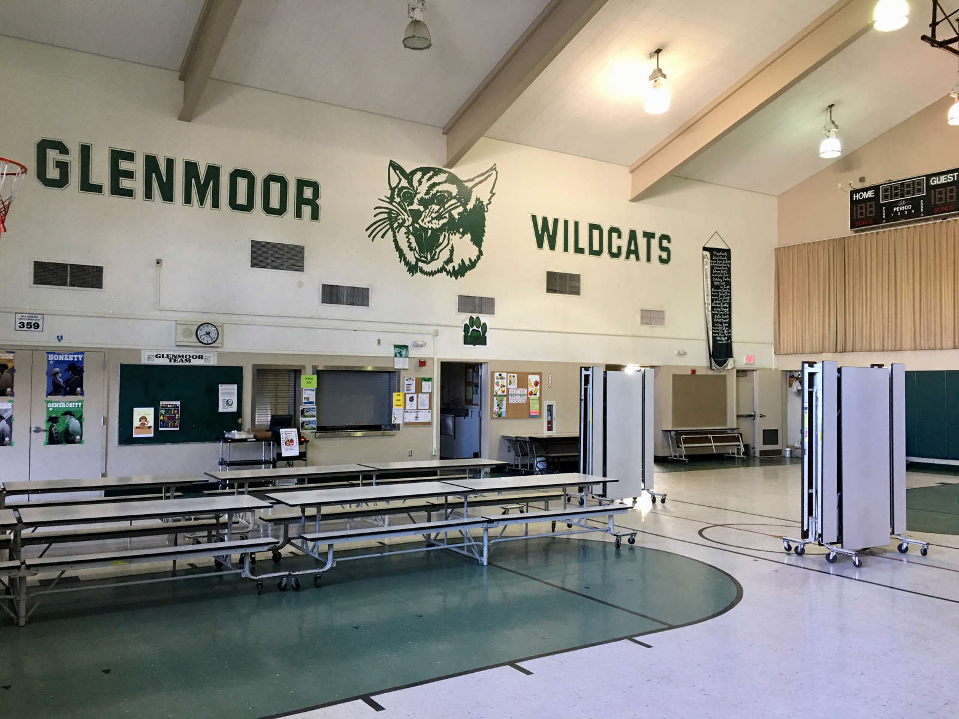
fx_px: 803
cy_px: 360
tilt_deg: +4.1
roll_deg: -0.3
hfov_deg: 61.7
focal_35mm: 29
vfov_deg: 48.2
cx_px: 480
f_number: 2.2
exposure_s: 1/15
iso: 64
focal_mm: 4.15
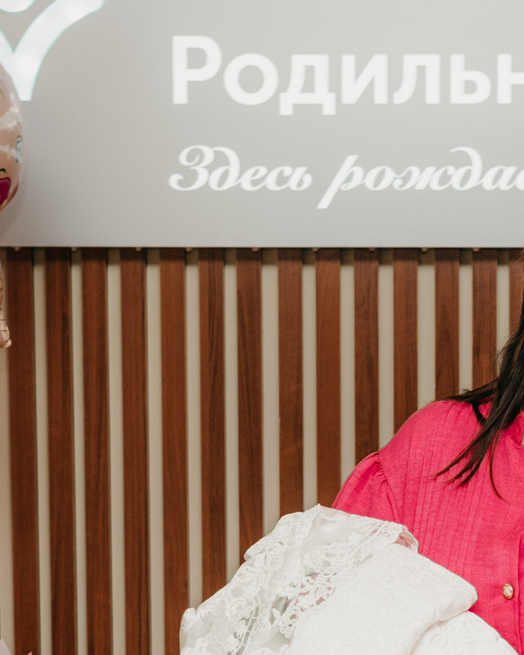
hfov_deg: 13.5
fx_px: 2210
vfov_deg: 16.8
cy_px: 389
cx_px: 409
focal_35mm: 114
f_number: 4
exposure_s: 1/160
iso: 200
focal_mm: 38
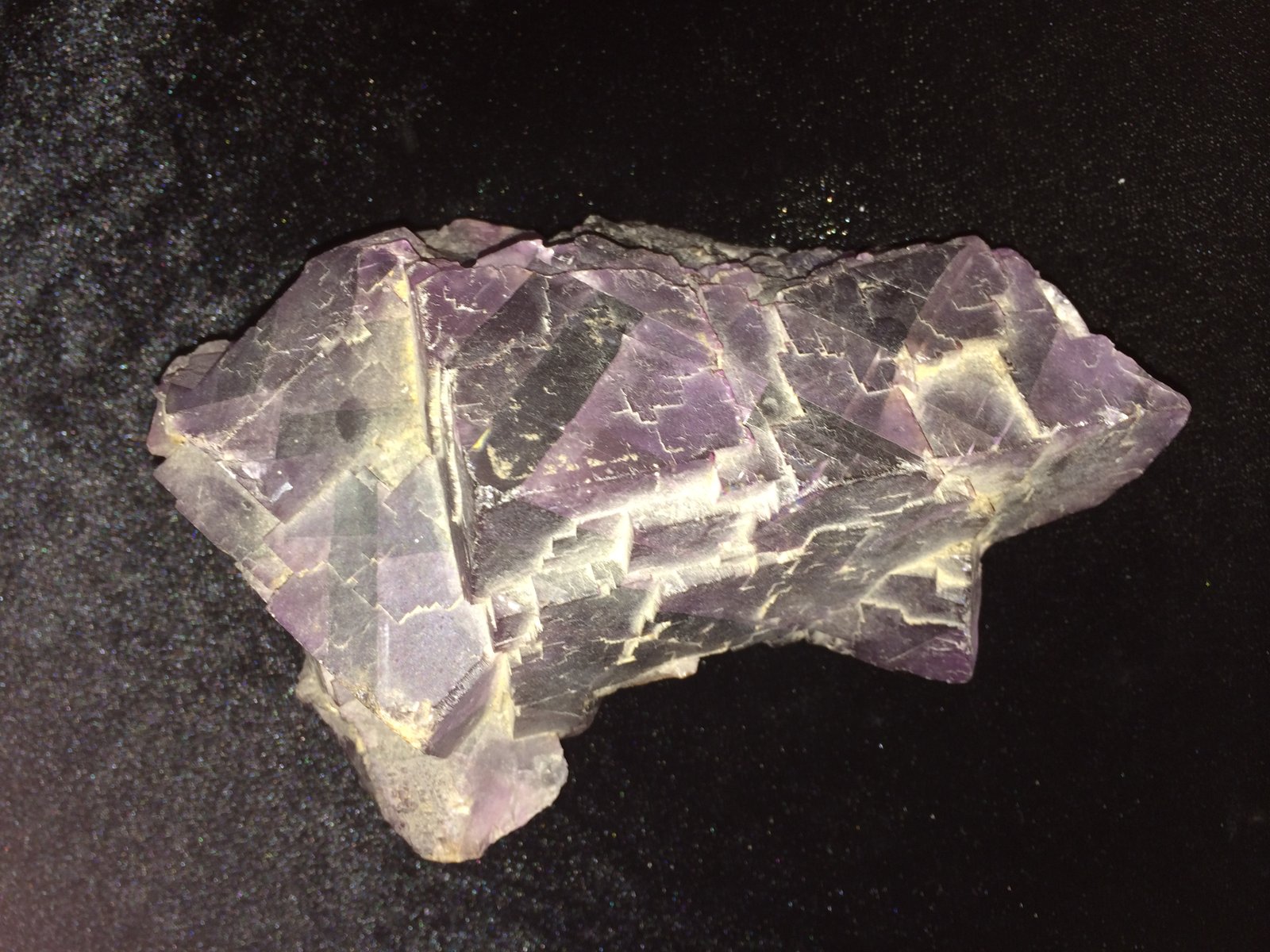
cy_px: 476
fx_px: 1101
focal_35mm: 30
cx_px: 635
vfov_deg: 46.8
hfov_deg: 60.0
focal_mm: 4.12
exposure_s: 1/25
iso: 32
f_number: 2.2
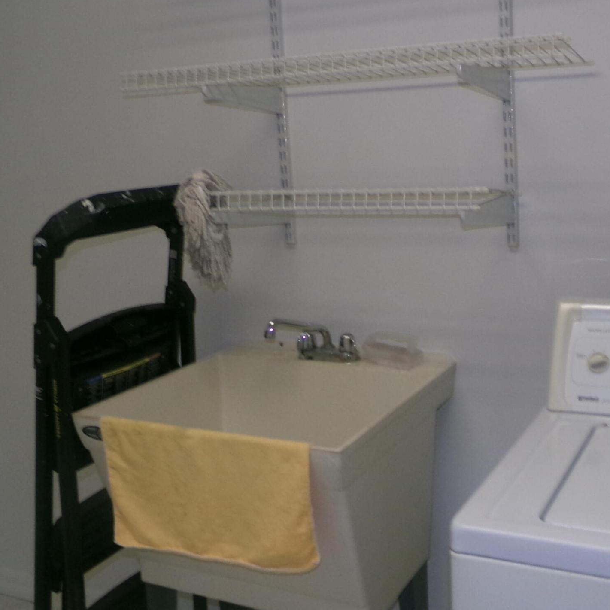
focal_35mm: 43
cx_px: 354
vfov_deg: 39.2
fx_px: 857
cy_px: 294
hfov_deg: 39.1
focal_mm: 4.3
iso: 200
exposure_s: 1/34
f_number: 3.7
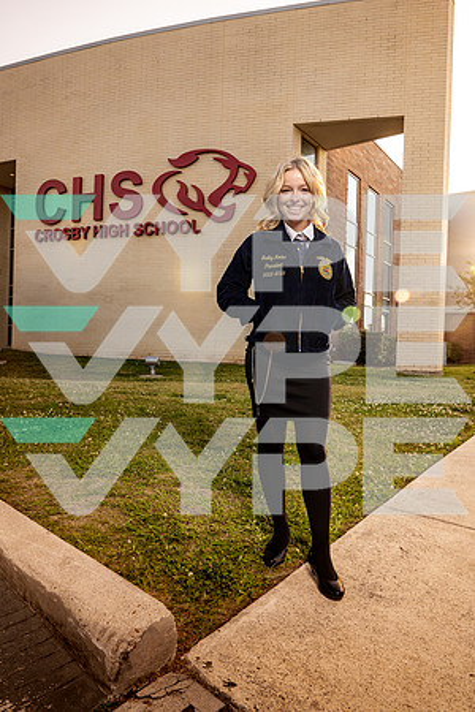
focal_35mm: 24
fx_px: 475
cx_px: 238
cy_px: 356
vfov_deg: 73.7
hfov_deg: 53.1
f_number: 8
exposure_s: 1/250
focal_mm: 24
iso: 500
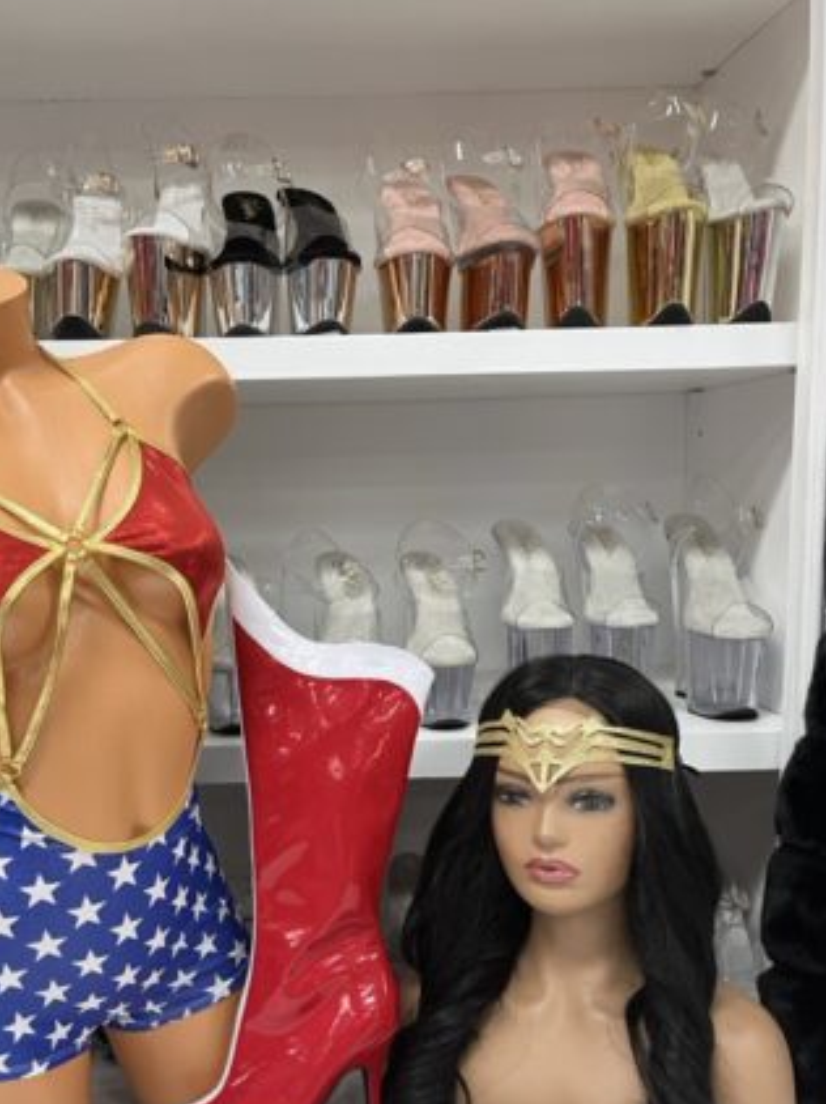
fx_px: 1178
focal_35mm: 37
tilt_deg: -8.9
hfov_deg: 38.3
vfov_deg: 49.9
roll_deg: +1.4
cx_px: 293
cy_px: 657
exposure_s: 1/60
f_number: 1.6
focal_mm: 5.1
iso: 160
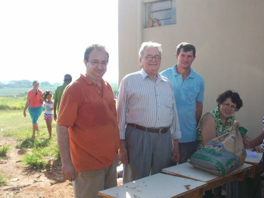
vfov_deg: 30.9
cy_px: 96
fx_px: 358
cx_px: 150
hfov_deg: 40.3
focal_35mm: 47
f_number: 2.8
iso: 80
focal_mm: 6.2
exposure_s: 1/574
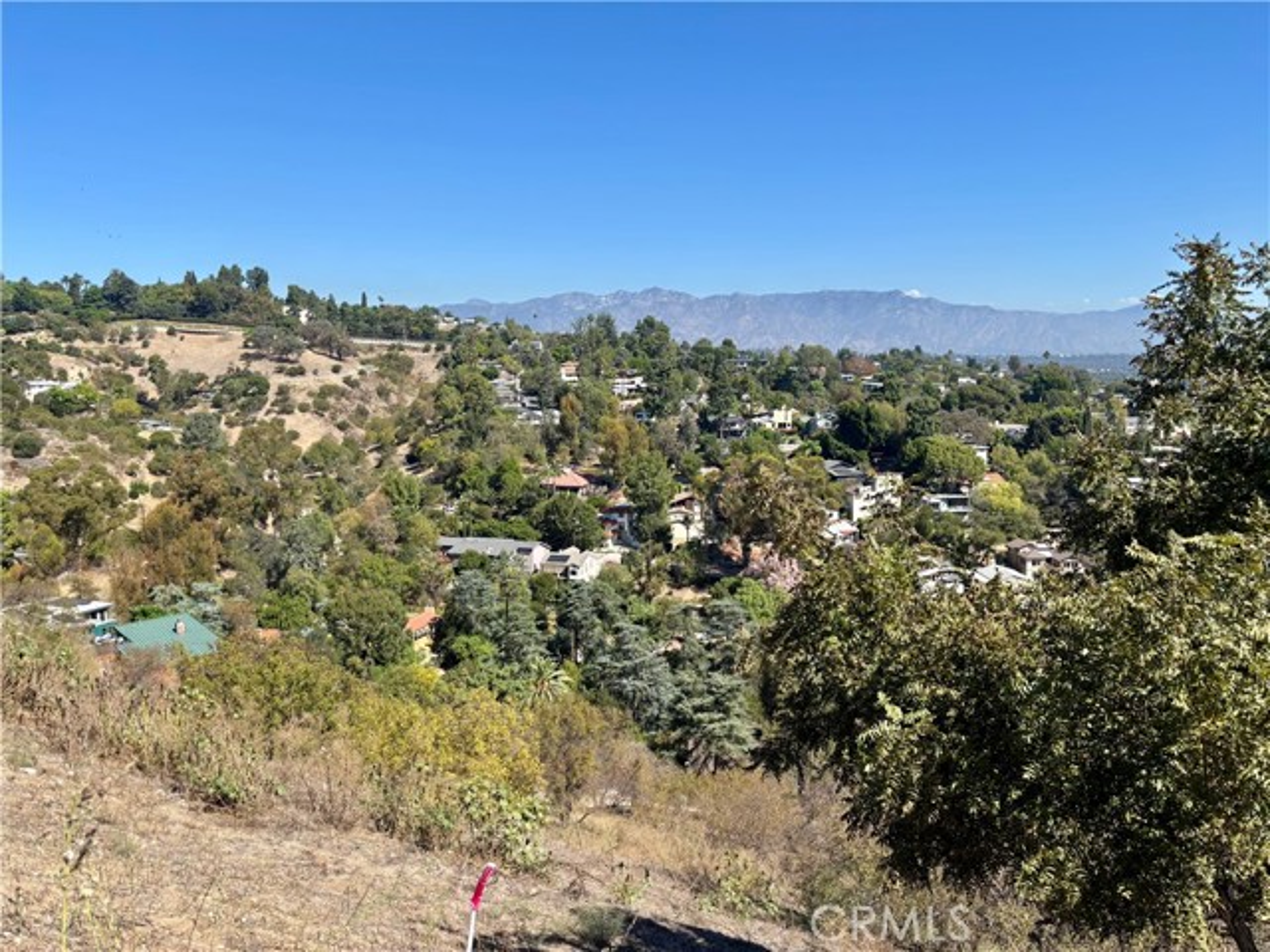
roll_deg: -0.1
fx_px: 954
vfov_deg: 53.1
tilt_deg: -7.4
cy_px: 476
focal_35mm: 26
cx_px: 635
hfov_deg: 67.3
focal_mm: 5.96
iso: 50
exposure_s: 1/2639
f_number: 1.6
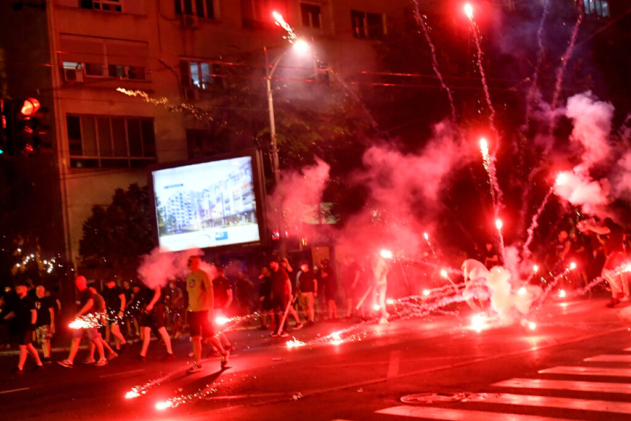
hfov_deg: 58.7
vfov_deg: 41.1
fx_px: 561
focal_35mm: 32
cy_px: 210
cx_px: 316
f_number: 2.8
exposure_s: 1/200
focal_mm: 32
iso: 6400
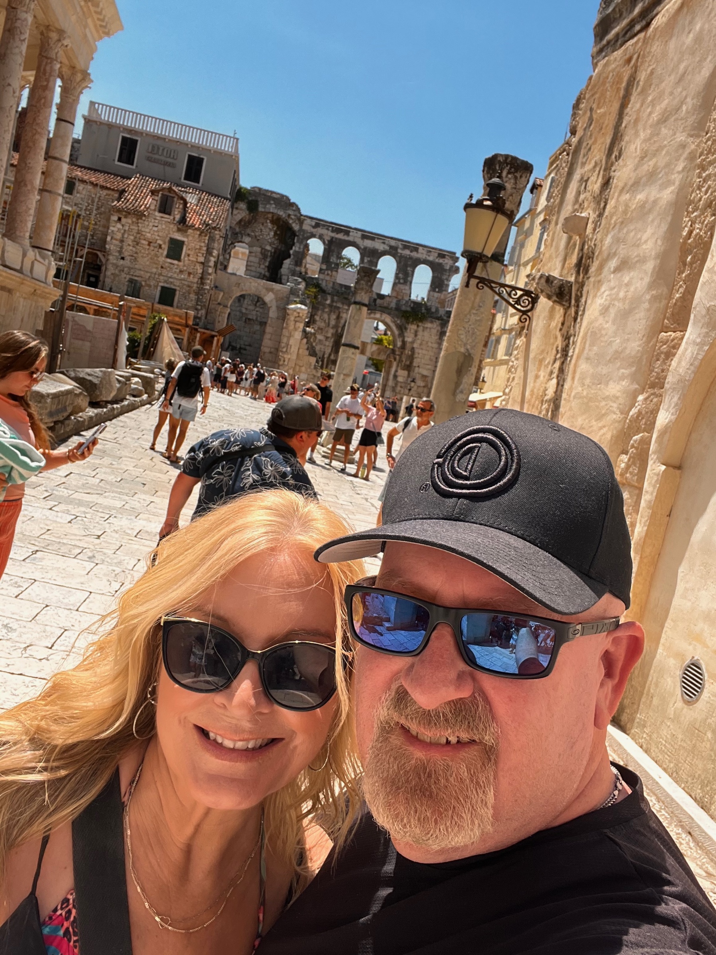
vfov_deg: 60.0
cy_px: 478
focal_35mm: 30
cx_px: 358
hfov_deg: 46.8
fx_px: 827
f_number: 2.2
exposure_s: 1/447
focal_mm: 2.71
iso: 32
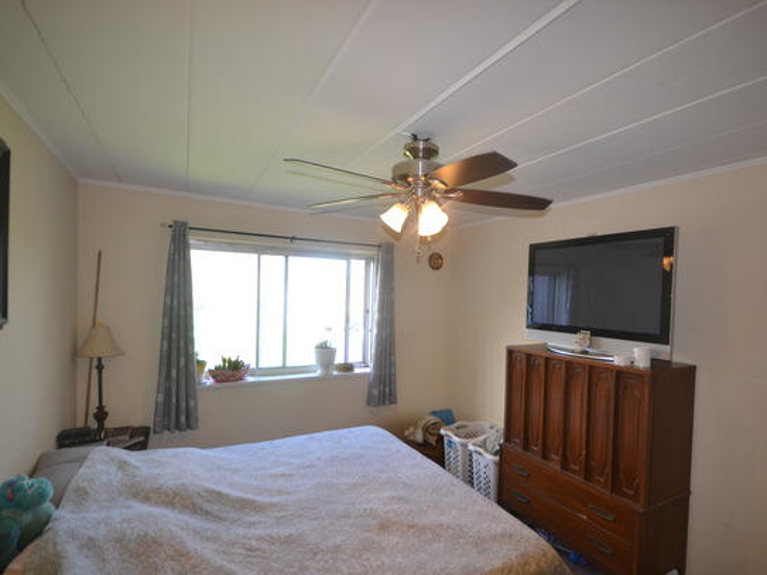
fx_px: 377
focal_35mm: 17
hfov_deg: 90.6
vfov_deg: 74.7
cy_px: 300
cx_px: 428
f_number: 4
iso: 450
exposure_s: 1/60
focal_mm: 10
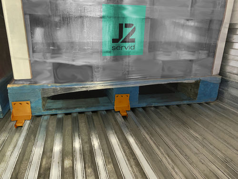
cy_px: 90
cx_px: 119
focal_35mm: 26
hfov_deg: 67.3
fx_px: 179
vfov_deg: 53.1
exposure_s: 1/30
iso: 640
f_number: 1.8
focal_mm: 4.25
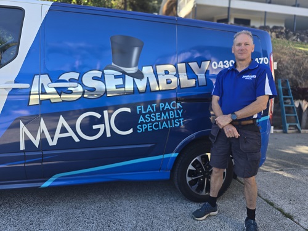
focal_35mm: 23
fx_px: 205
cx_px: 154
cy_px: 116
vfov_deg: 58.9
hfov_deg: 73.9
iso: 12
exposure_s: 1/100
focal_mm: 6.3
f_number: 1.7
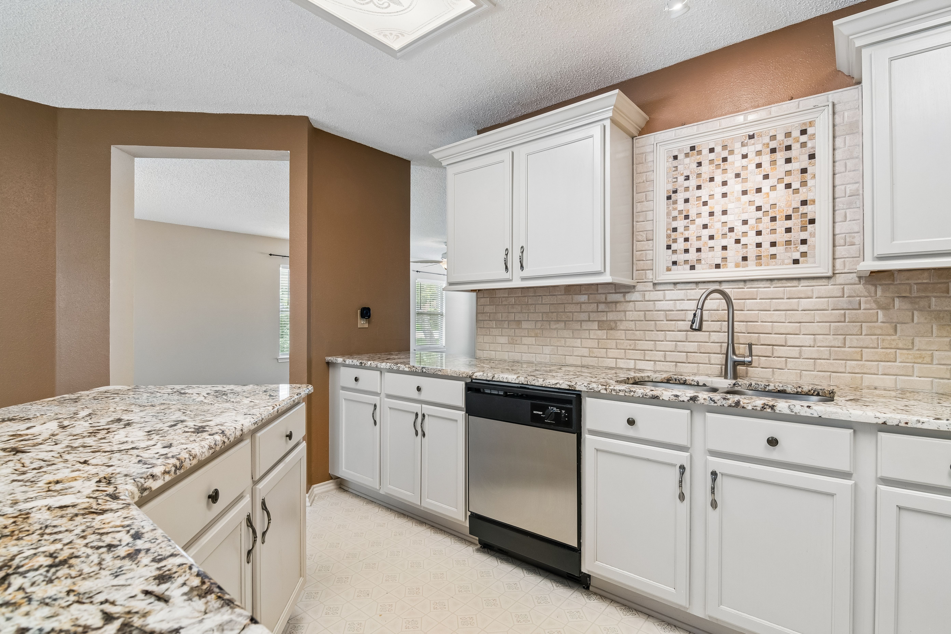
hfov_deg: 96.7
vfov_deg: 73.7
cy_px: 317
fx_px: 423
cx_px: 476
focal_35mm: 16
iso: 320
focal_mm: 11
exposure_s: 1/40
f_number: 8
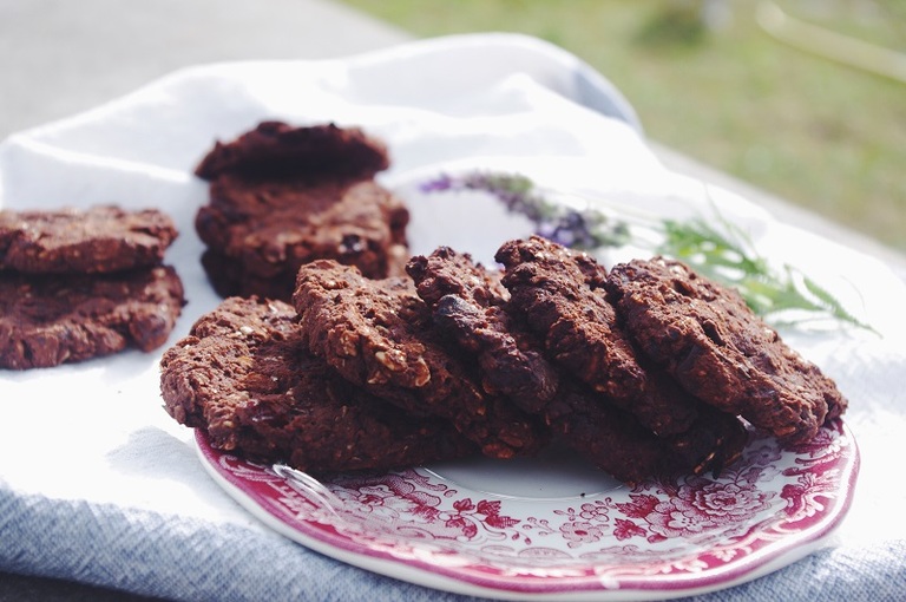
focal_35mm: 57
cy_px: 301
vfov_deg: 23.7
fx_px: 1433
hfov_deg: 35.1
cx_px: 453
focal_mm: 37.5
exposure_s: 1/320
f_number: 5.6
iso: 200
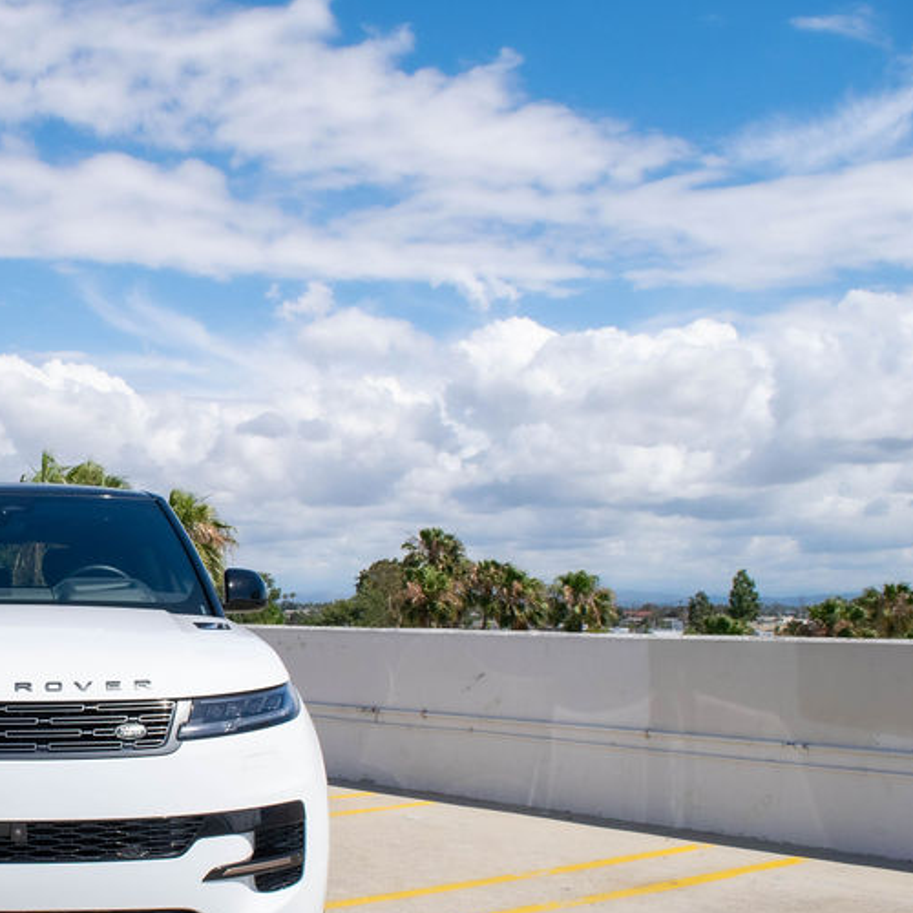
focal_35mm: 47
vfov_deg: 35.8
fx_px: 1402
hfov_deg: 33.1
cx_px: 5
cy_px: 594
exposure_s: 1/2000
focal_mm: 18
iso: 400
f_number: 8
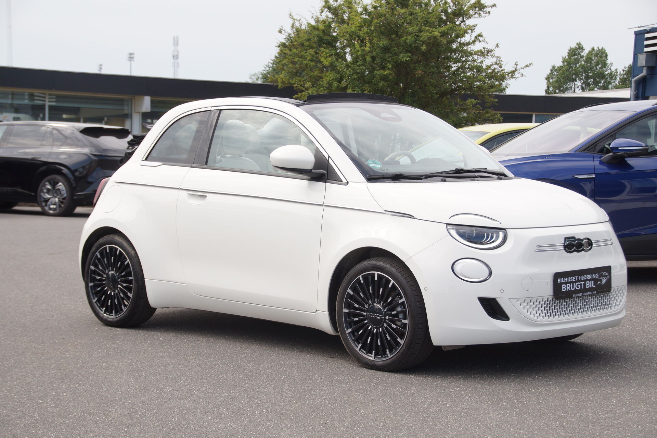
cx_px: 328
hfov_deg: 29.9
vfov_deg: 20.1
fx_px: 1231
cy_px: 219
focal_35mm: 68
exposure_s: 1/160
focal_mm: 45
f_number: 6.3
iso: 100
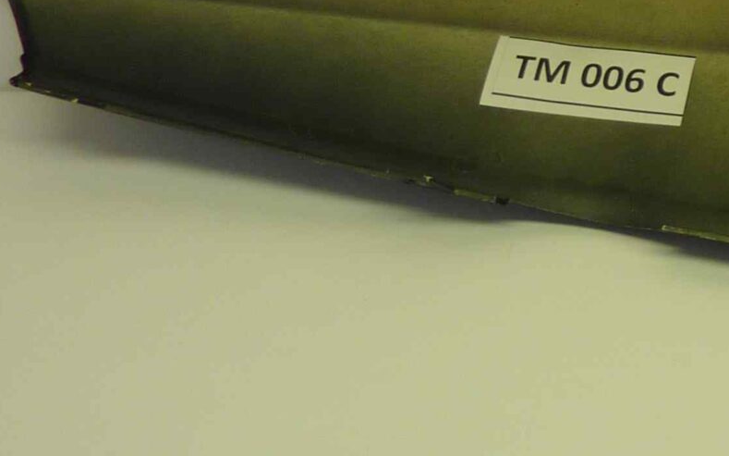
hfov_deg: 20.9
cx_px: 1050
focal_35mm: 86
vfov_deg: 14.5
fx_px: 1708
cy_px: -136
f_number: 3.3
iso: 80
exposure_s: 1/50
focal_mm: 4.1
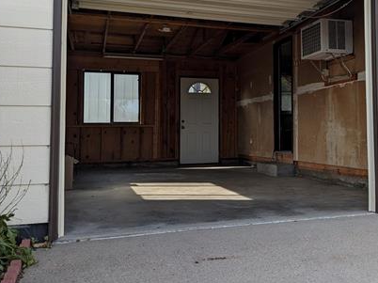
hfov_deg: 42.4
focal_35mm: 43
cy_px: 104
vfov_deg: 33.4
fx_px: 469
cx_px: 287
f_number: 1.73
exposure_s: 1/1565
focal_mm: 4.38
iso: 57
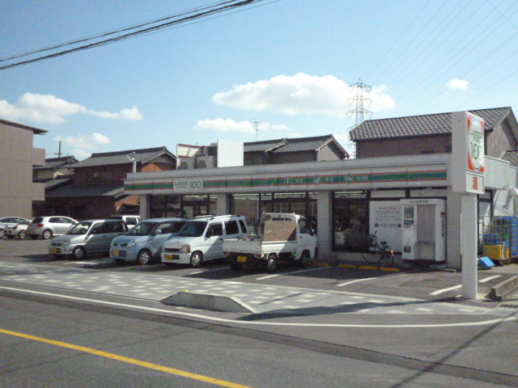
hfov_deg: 45.8
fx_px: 614
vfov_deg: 35.1
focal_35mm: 41
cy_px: 194
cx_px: 259
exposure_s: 1/1600
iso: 1600
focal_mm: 7.3
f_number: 11
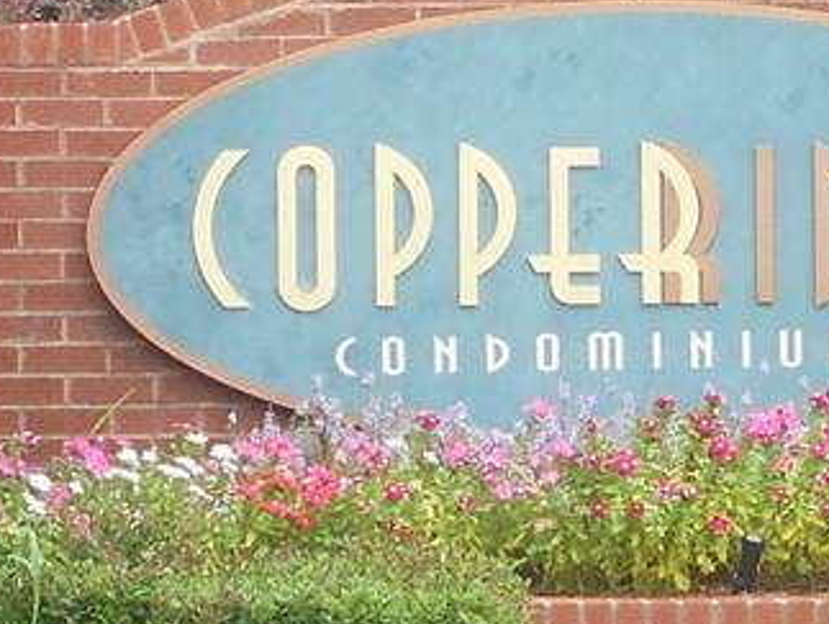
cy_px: 190
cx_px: 290
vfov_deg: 4.6
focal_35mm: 323
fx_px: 7744
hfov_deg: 6.1
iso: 80
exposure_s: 1/80
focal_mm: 9.1
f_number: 4.9
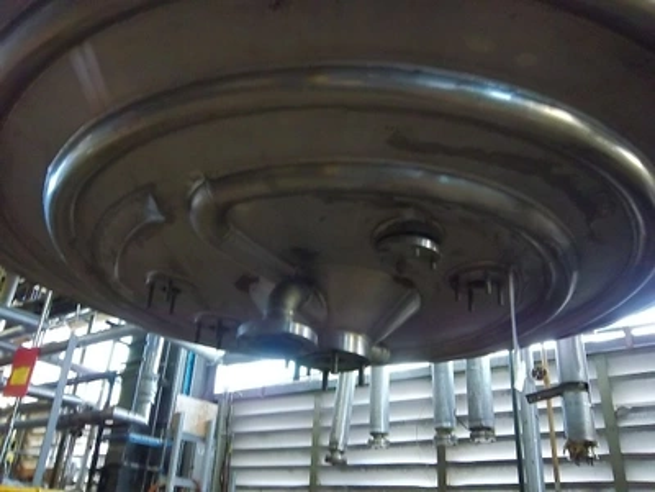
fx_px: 530
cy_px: 246
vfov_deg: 49.7
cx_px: 328
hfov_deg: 63.4
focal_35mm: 28
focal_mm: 5.05
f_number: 3.5
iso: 400
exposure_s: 1/8
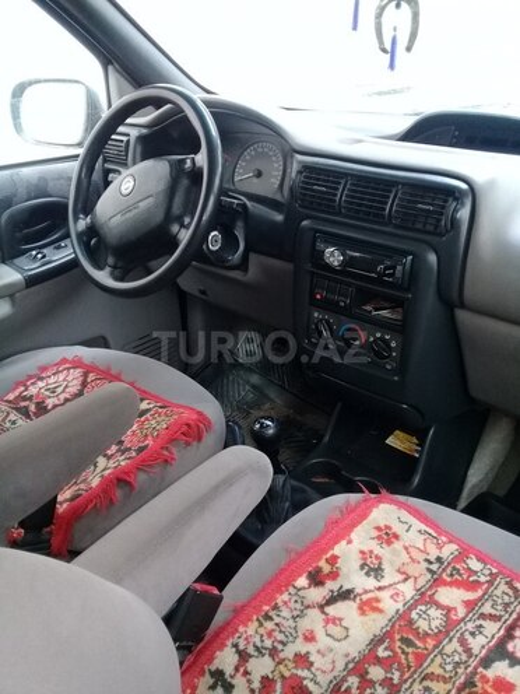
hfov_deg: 45.4
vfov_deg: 58.4
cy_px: 347
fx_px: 621
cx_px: 260
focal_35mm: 31
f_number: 2.2
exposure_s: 1/33
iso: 160
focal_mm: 3.3
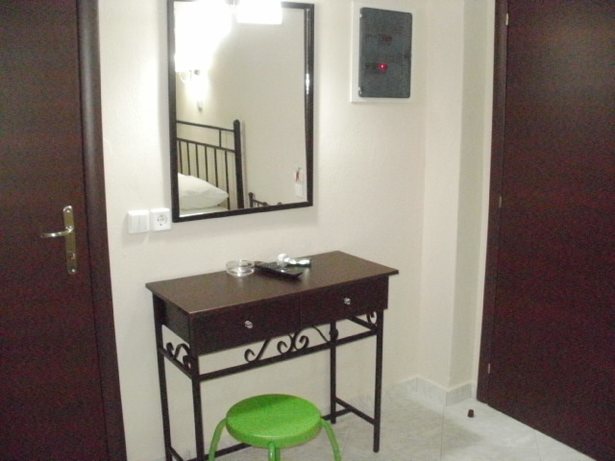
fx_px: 640
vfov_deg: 39.7
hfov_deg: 51.4
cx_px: 308
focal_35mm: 36
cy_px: 230
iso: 1600
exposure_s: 1/50
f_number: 3.5
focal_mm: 6.3
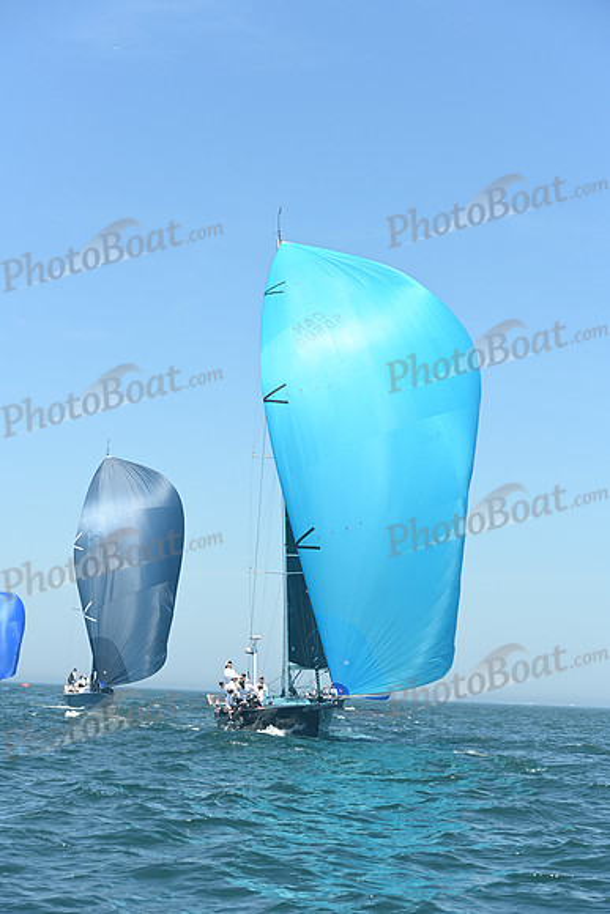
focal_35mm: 75
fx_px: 1905
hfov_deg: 18.2
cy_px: 457
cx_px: 305
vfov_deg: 27.0
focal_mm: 75
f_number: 5.6
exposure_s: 1/1000
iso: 320
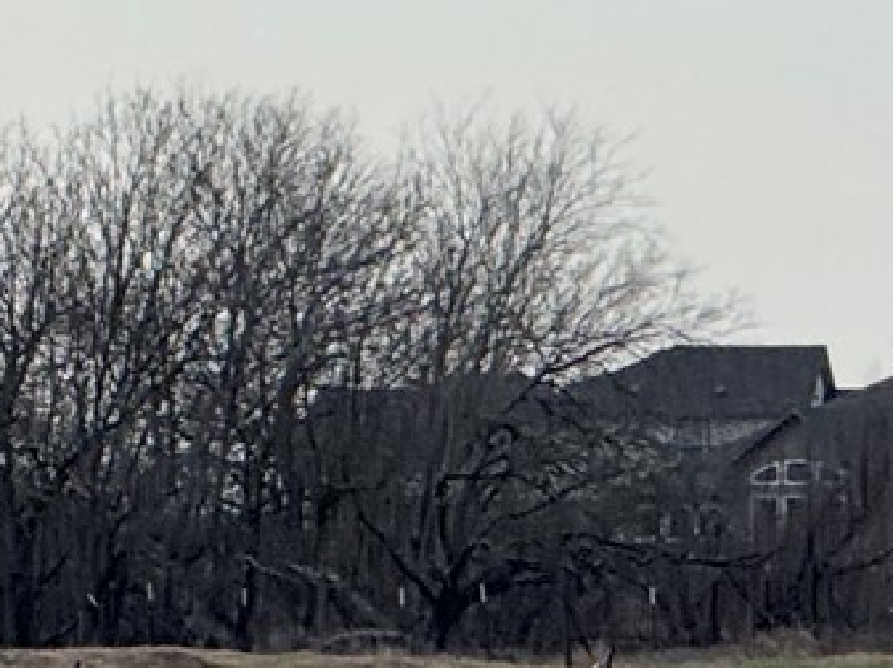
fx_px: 18812
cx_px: 657
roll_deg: -0.5
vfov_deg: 2.0
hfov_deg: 2.7
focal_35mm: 730
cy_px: 949
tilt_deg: -1.6
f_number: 2.8
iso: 50
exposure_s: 1/990
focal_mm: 15.66
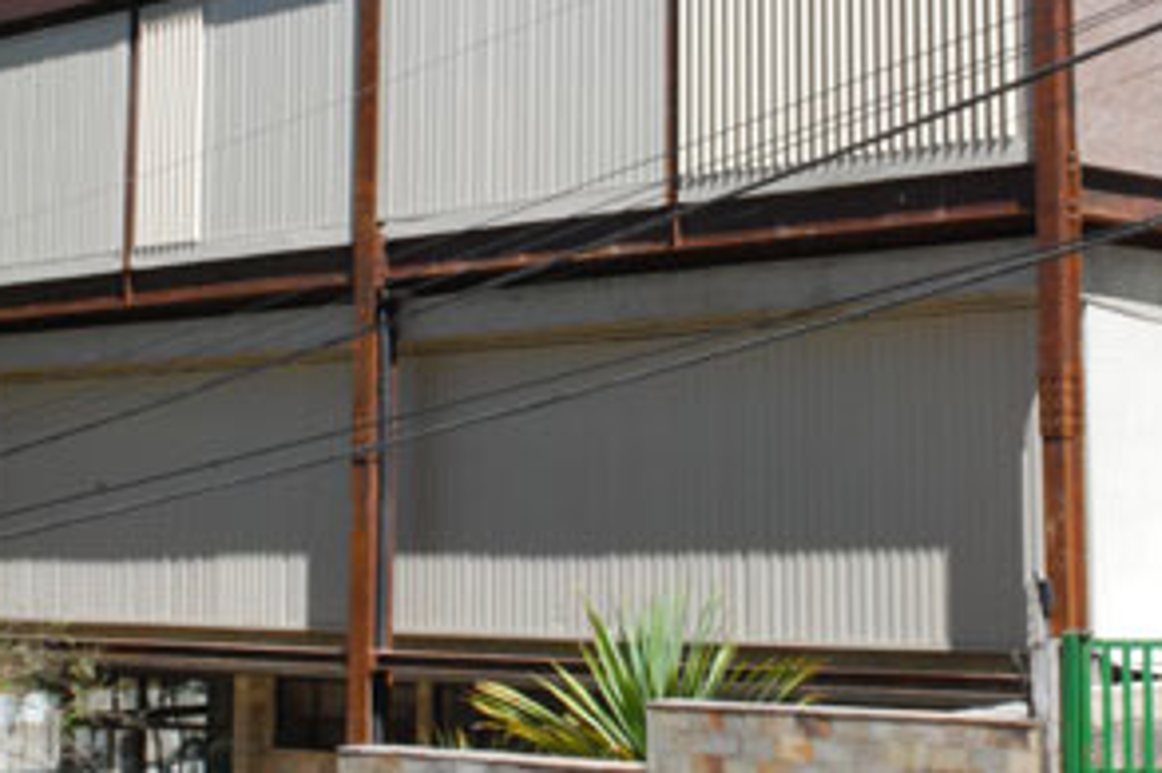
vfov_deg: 16.5
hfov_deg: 24.7
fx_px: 2645
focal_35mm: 82
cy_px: 149
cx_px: 718
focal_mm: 32
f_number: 32
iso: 800
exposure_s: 1/60
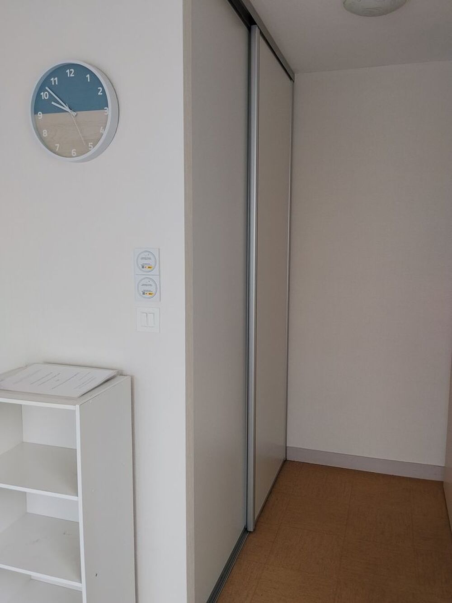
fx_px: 505
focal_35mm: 29
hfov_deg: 48.2
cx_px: 226
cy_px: 302
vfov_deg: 61.7
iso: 100
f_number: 1.8
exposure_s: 1/100
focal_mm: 4.22
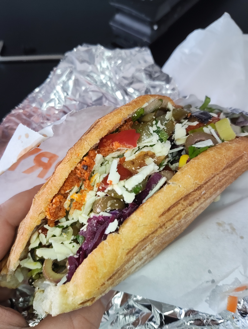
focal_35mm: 24
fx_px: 229
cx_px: 124
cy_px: 164
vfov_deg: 71.5
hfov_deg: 56.9
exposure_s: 1/33.3
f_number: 1.88
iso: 337
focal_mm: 5.56
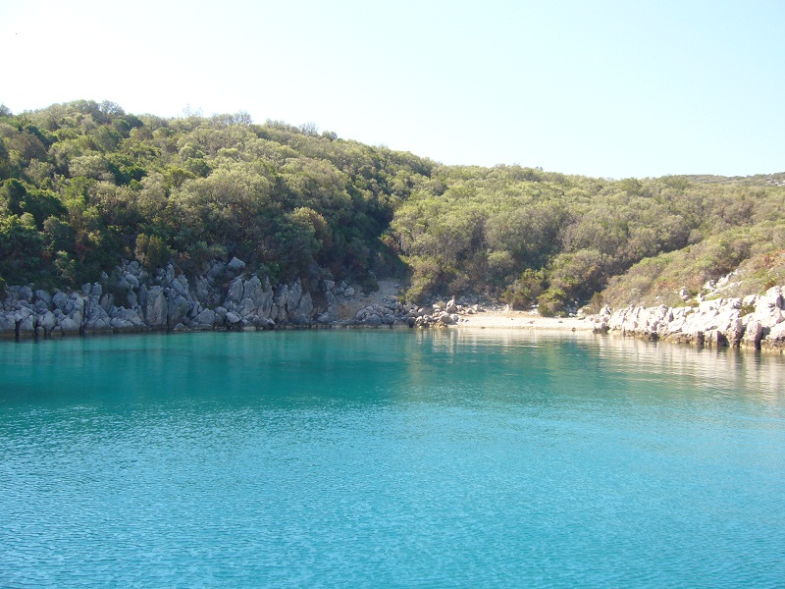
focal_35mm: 35
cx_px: 392
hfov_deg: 52.6
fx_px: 794
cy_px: 294
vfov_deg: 40.7
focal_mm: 5.8
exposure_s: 1/125
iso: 80
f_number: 5.6
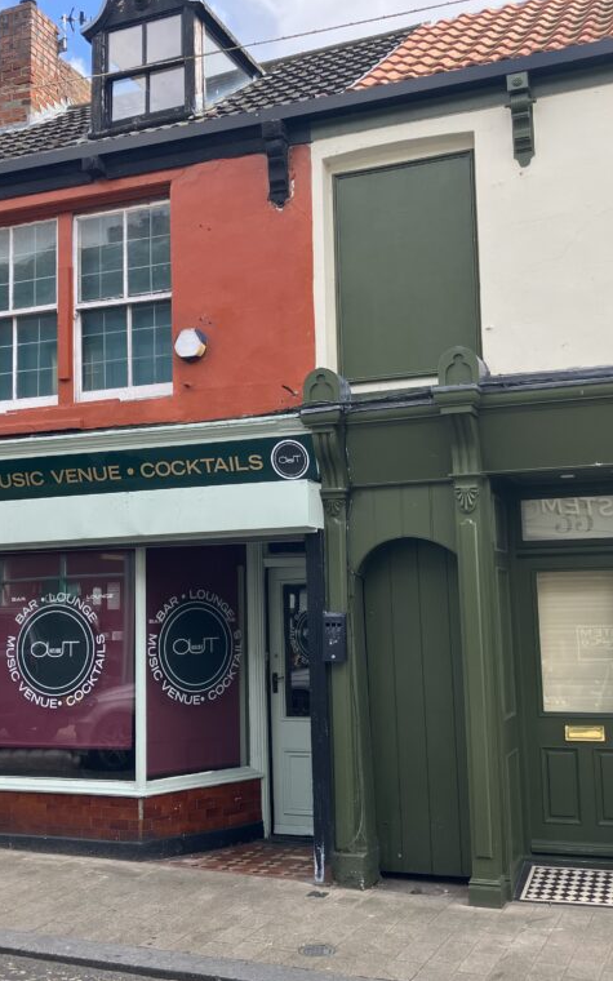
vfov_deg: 49.3
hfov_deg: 32.0
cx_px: 305
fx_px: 1069
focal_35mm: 40
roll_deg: +1.4
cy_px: 489
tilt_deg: +7.7
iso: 32
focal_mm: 3.99
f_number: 1.8
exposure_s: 1/433
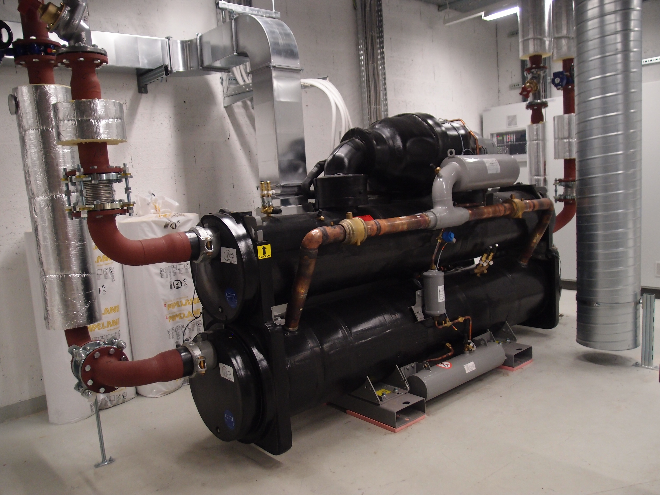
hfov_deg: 63.4
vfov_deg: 49.7
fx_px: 534
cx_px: 330
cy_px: 248
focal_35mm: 28
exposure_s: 1/30
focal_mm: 6
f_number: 1.8
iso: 200
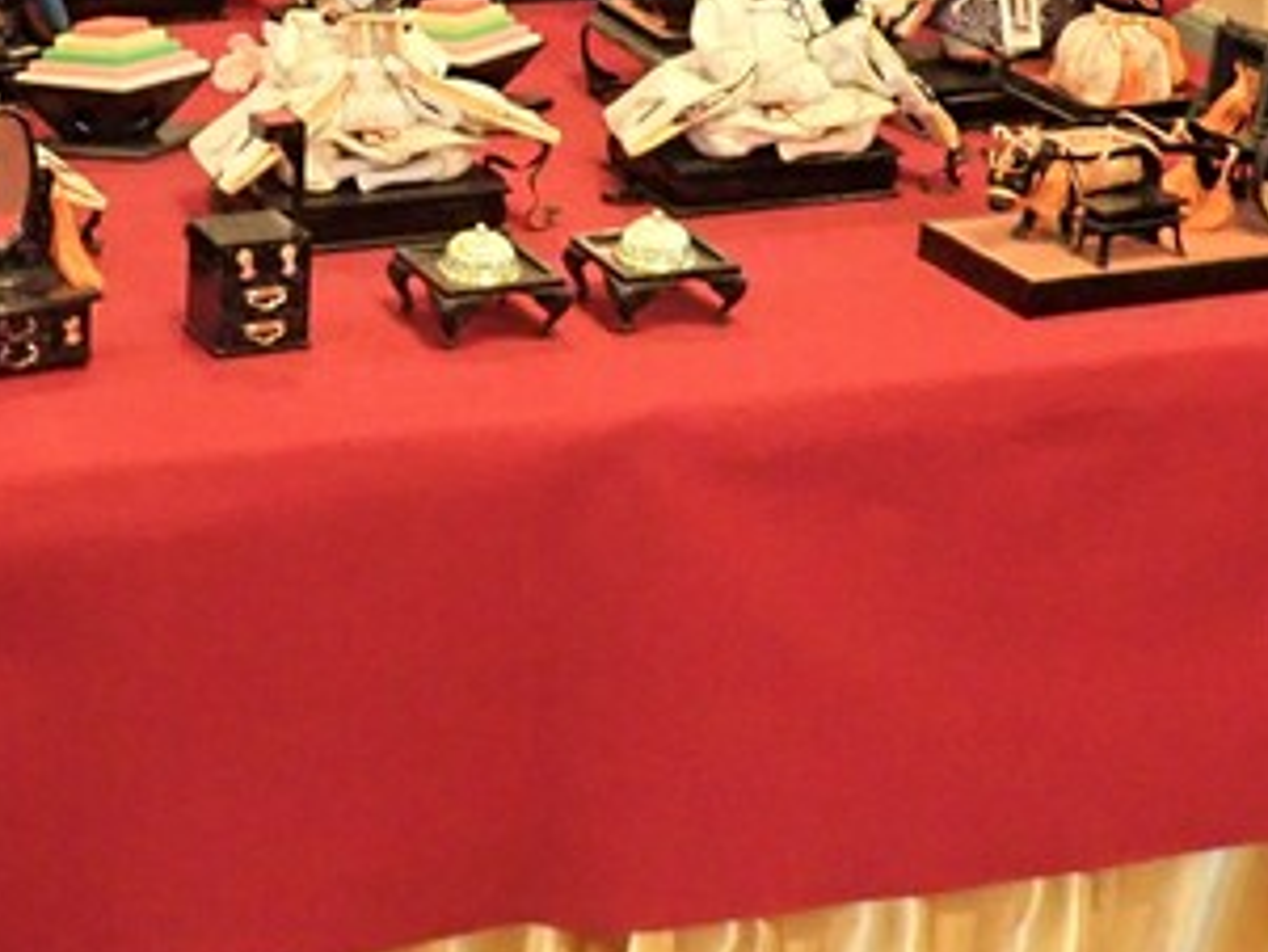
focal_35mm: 83
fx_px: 3042
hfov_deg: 23.1
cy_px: 4
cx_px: 185
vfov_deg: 17.4
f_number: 2
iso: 800
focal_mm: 4.5
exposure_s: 1/30
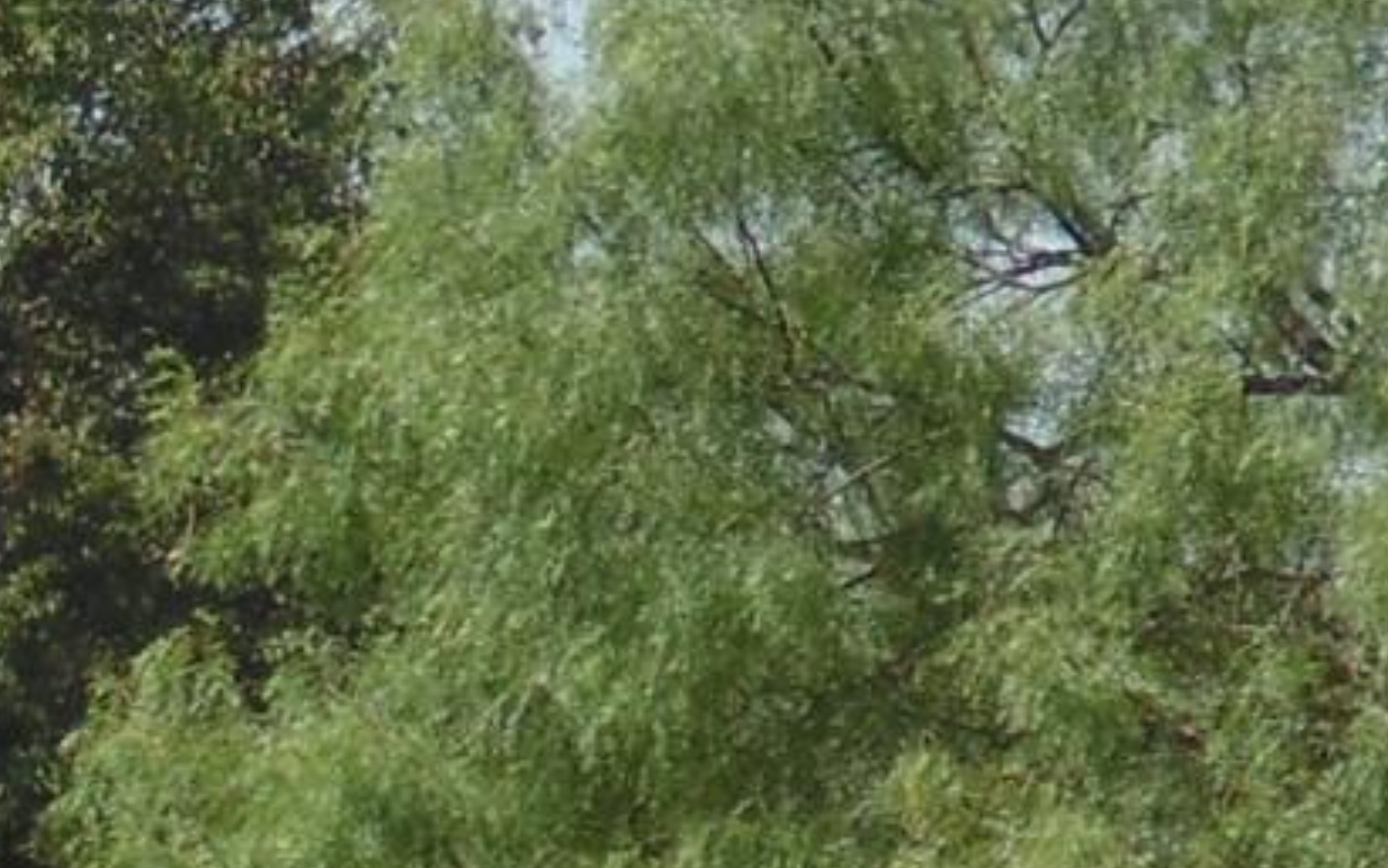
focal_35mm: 1004
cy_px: 1810
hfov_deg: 2.1
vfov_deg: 1.3
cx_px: 277
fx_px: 37984
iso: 80
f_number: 5.4
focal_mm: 34.2
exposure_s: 1/400
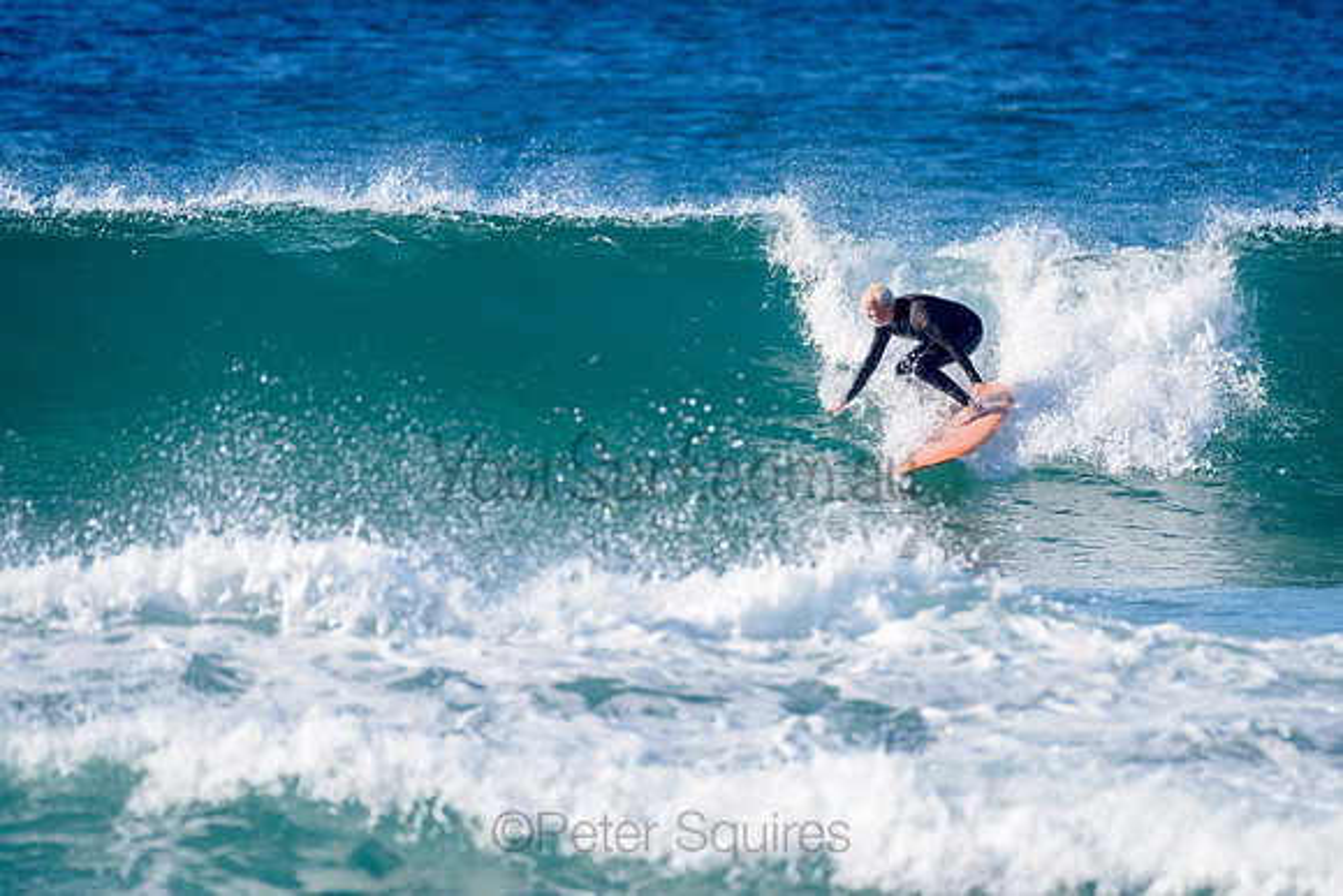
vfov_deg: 2.2
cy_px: 347
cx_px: 710
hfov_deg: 3.4
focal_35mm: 613
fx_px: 22859
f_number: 5.6
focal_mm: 500
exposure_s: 1/2000
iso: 160
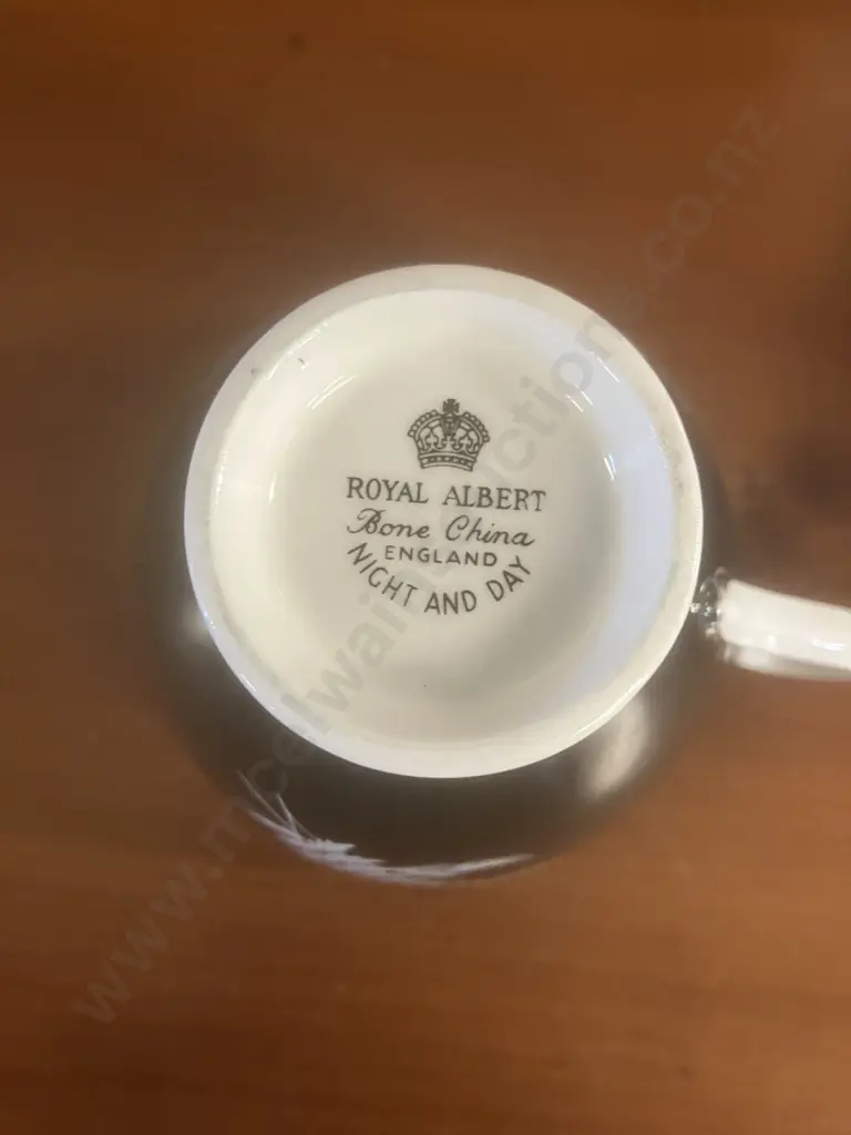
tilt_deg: -83.3
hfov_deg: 49.7
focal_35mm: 28
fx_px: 918
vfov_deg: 63.4
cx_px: 426
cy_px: 568
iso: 320
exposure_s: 1/50
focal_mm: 3.99
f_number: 1.8
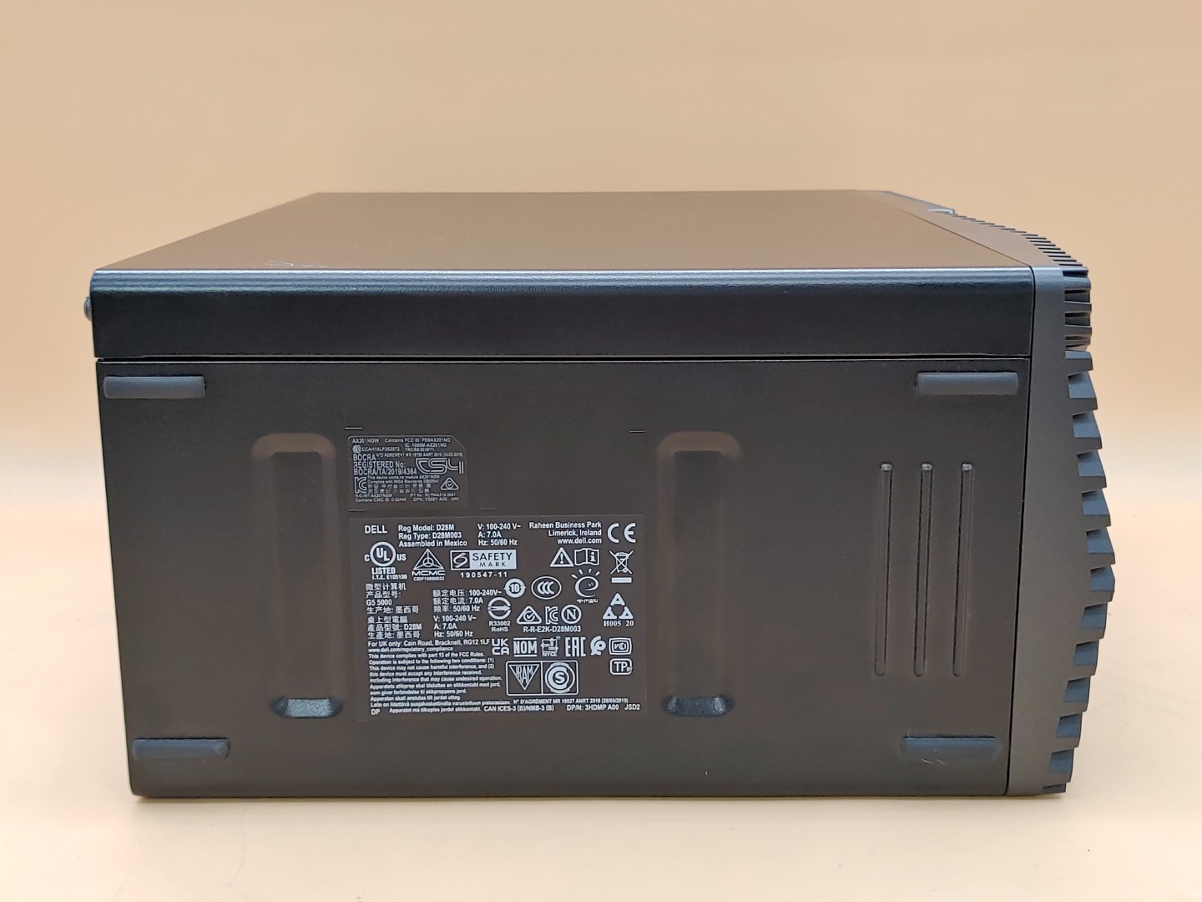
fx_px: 1528
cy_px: 451
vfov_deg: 32.9
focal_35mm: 44
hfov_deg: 42.9
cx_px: 601
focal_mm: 4.36
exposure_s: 1/61
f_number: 1.8
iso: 50
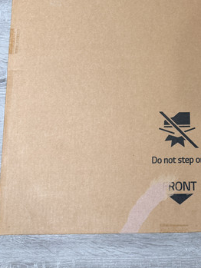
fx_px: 340
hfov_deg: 31.4
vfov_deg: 42.1
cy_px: 81
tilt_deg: -80.4
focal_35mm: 44
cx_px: 180
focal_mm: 6.76
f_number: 1.78
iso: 200
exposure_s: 1/108
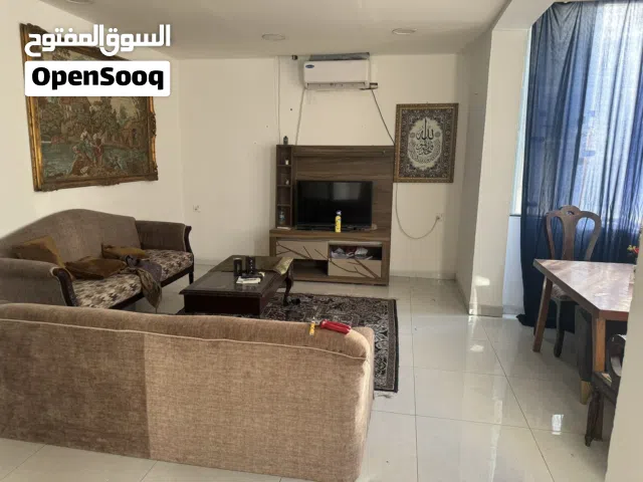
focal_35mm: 24
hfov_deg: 71.6
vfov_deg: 56.8
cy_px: 241
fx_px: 446
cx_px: 322
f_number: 1.78
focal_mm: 6.76
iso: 200
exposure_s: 1/86
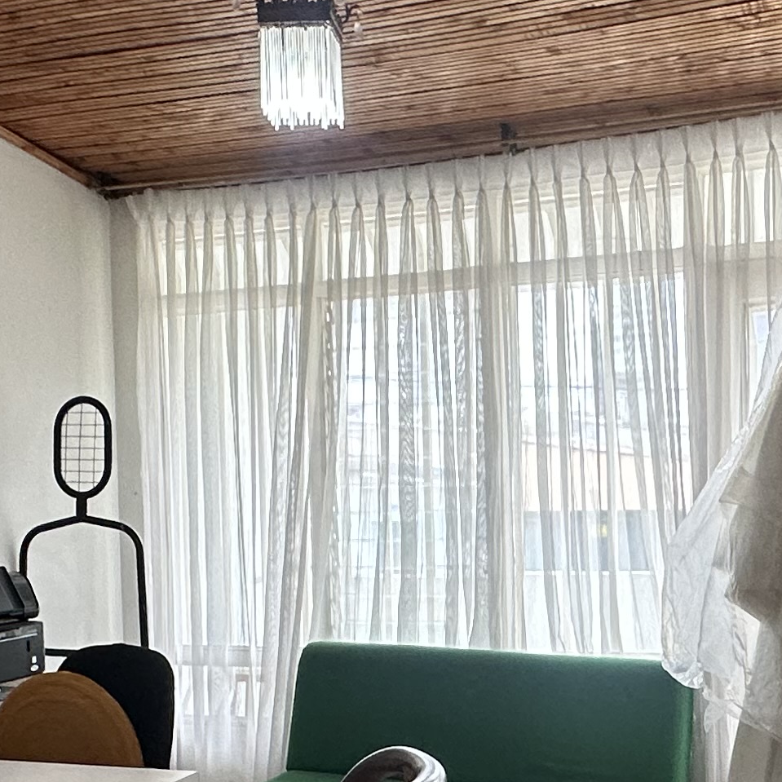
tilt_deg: -1.7
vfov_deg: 32.5
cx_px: 424
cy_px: 536
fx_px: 1329
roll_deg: +1.7
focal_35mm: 52
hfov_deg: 32.8
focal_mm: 2.22
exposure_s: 1/120
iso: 160
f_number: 2.2
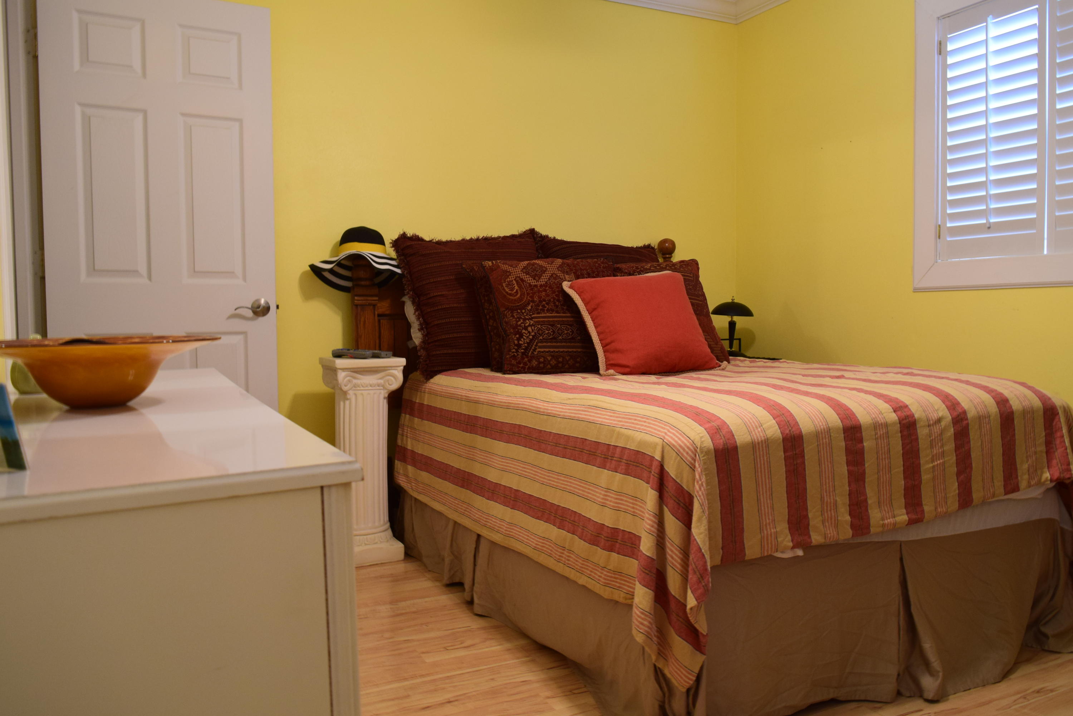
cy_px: 358
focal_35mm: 27
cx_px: 536
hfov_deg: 67.4
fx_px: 805
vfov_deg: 47.9
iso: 640
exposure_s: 1/15
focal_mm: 18
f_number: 6.3
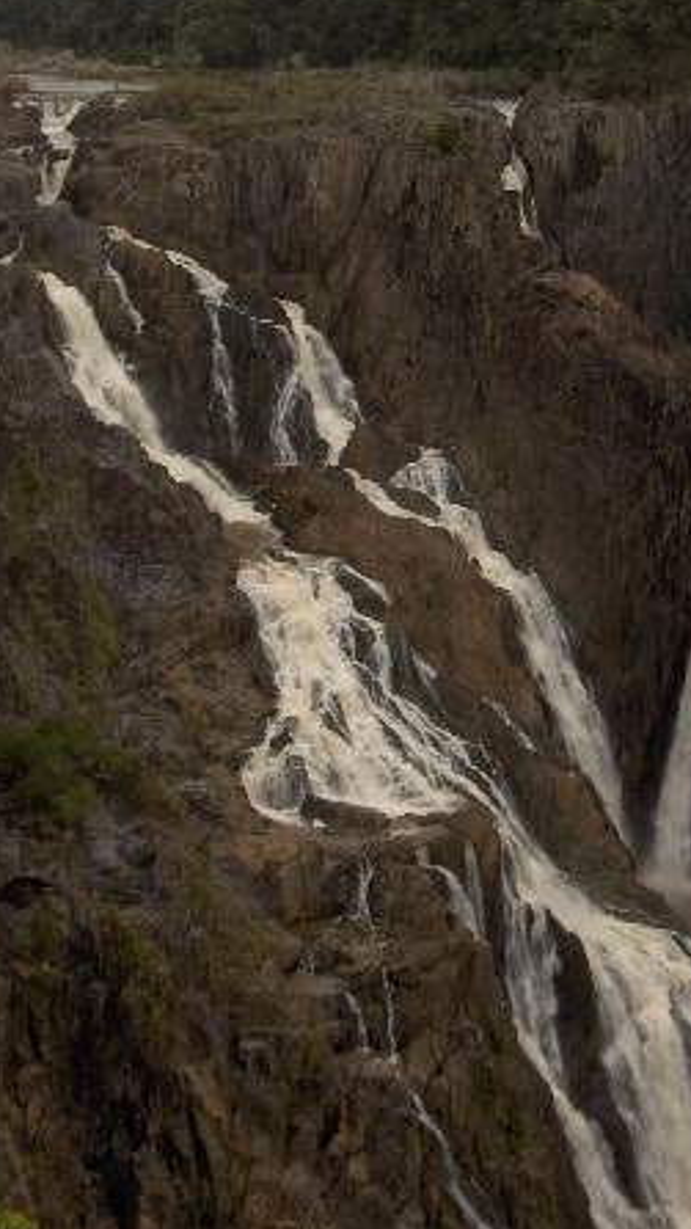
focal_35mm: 61
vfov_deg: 34.2
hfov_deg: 19.4
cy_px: 490
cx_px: 603
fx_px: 1986
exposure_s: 1/373
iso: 100
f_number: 4.8
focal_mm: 8
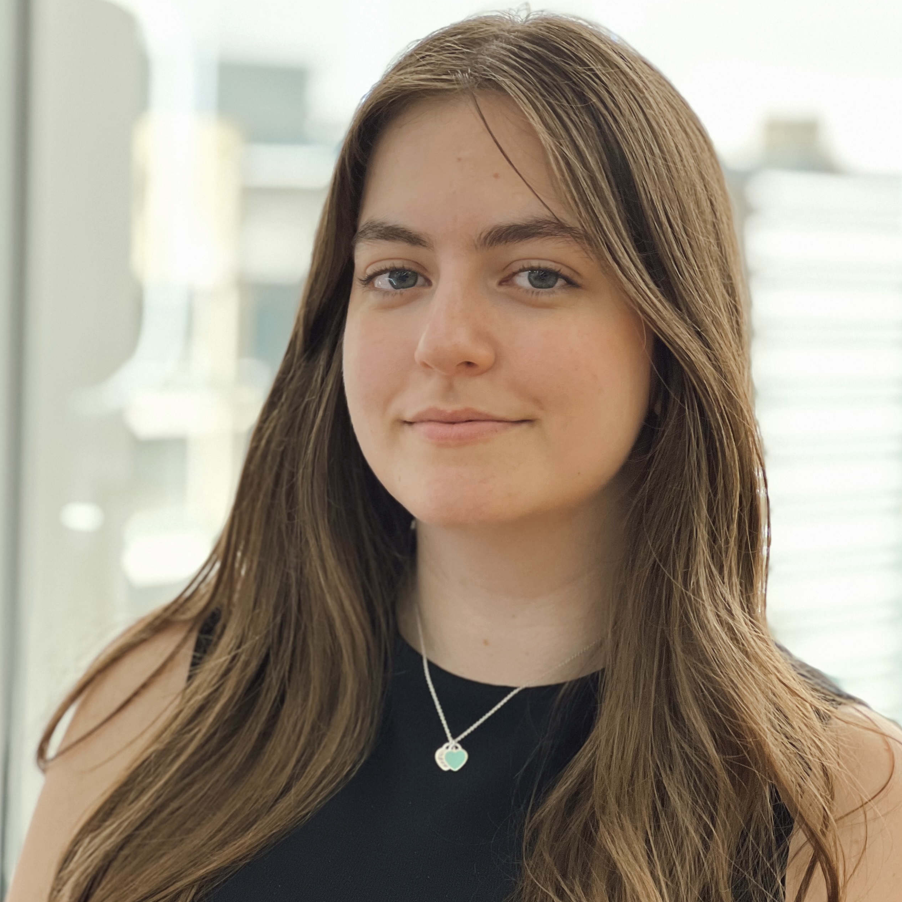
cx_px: 455
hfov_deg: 16.0
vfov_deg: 15.9
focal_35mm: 109
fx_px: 3213
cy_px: 634
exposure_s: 1/40
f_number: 2.8
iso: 160
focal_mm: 9
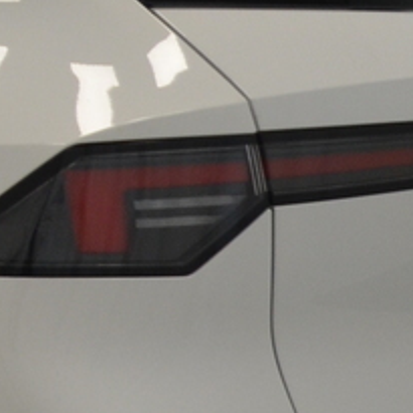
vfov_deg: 6.6
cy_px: 355
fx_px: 3550
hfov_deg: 6.4
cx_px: -567
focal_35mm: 263
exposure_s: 1/100
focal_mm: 26
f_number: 5
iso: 400
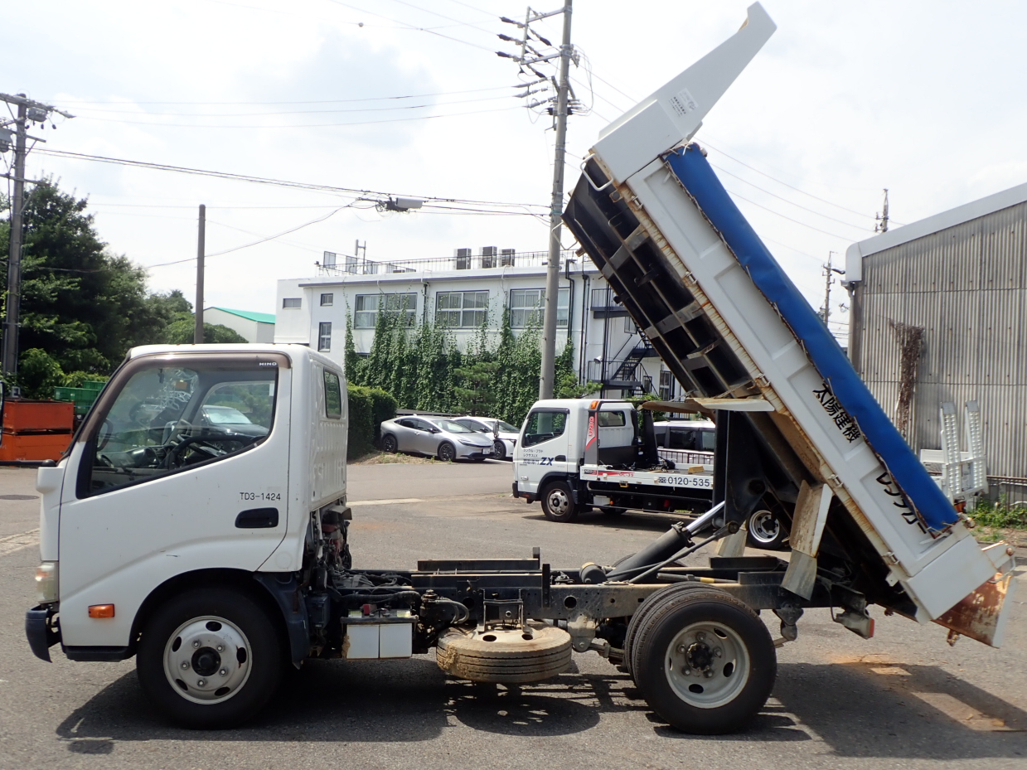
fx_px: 920
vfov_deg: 45.4
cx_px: 501
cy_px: 383
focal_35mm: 31
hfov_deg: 58.3
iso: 100
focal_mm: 5.5
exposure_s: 1/800
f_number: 3.2
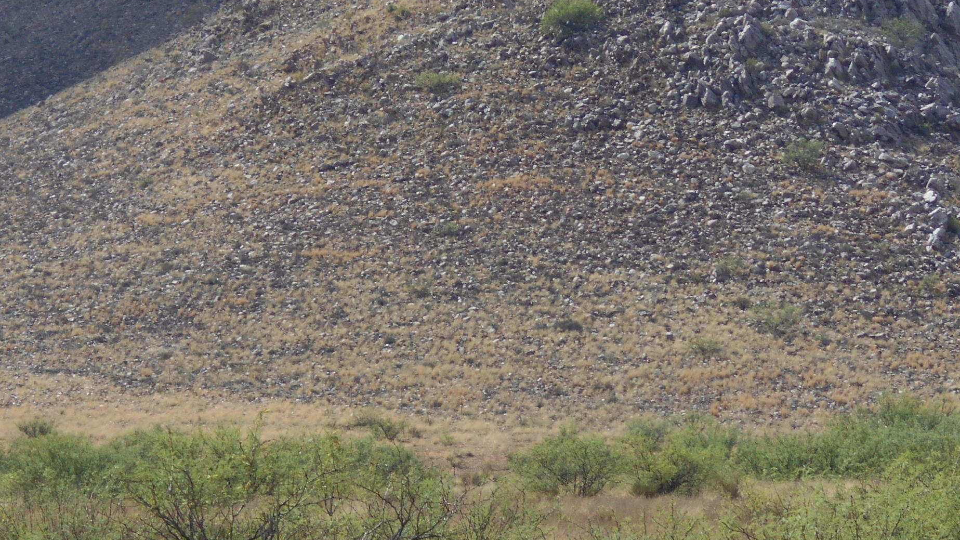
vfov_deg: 5.3
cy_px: 219
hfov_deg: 9.4
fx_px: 5855
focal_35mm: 230
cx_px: 464
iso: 80
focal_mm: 23
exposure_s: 1/250
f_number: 6.5
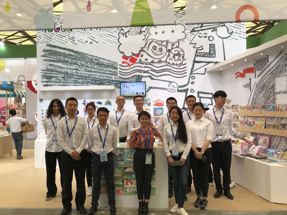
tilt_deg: +1.7
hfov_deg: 63.4
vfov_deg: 49.7
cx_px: 144
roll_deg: +0.9
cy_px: 108
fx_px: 232
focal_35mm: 28
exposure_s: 1/100
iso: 32
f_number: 1.8
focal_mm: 3.99
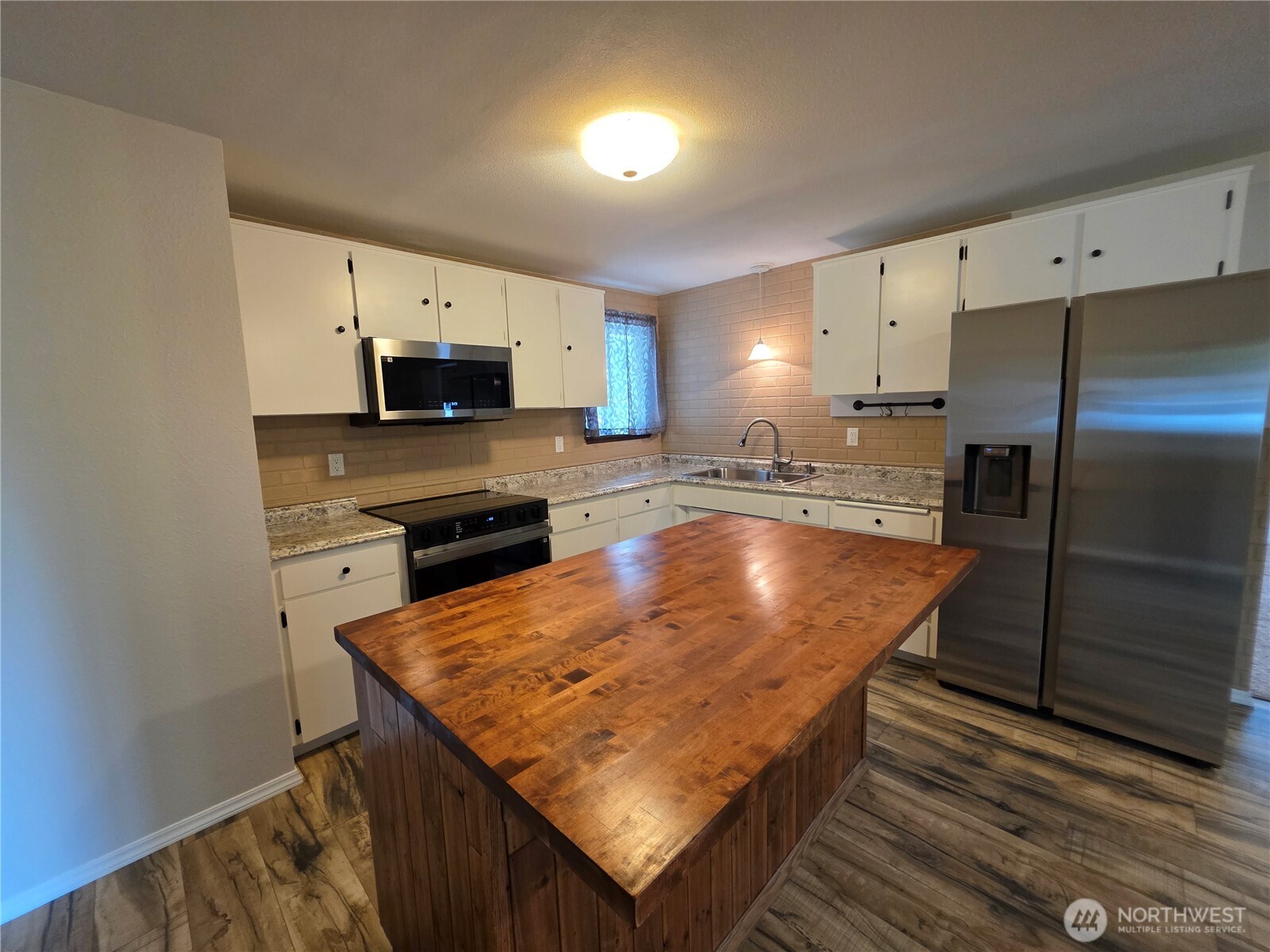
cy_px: 476
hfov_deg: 106.2
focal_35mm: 13
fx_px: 477
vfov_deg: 89.9
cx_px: 635
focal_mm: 2.2
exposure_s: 1/60
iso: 320
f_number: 1.9
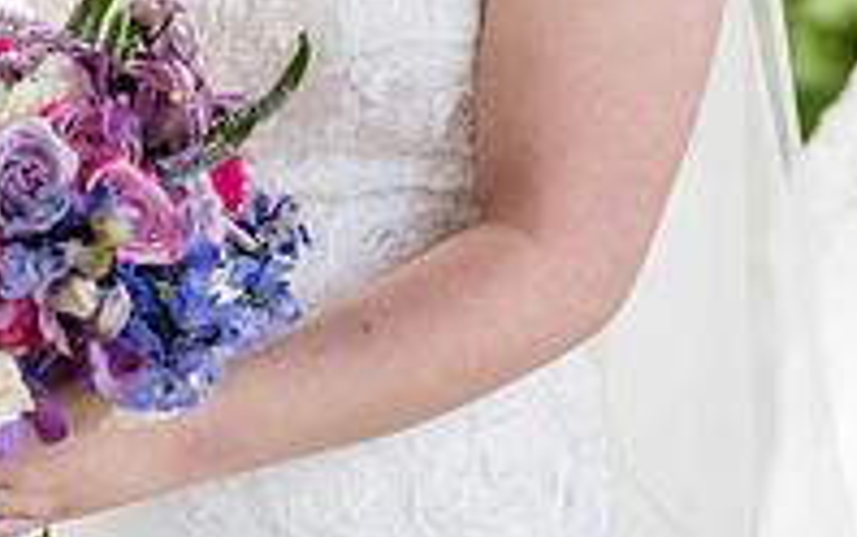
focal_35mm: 272
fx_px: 6356
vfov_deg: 4.8
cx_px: -48
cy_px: -249
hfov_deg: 7.7
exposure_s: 1/2000
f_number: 2.8
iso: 800
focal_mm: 91
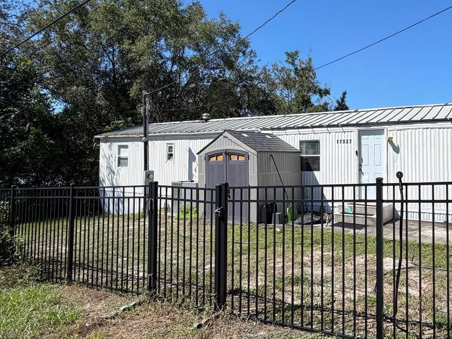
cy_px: 145
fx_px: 352
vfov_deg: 51.2
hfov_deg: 62.8
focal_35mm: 27
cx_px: 320
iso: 25
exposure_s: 1/779
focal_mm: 2.22
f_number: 2.2
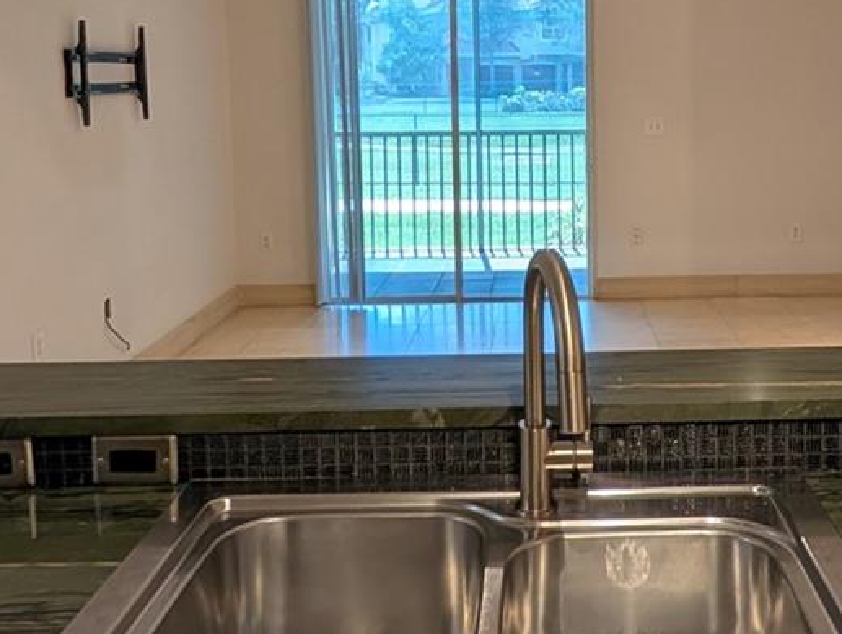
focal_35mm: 37
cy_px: 145
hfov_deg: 49.0
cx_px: 580
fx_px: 901
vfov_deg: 37.6
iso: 95
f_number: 1.7
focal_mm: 2.02
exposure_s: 1/60
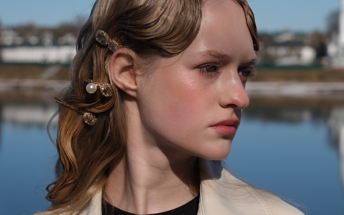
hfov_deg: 18.3
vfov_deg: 11.6
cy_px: 64
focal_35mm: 113
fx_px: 1059
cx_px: 253
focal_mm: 50
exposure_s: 1/1700
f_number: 5
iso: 125
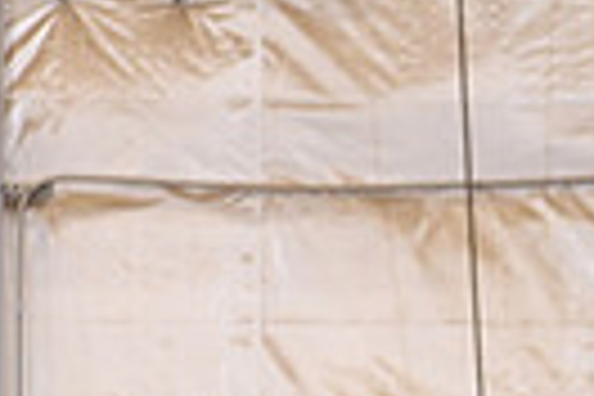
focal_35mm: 876
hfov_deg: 2.3
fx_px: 14453
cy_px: 866
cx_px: 1130
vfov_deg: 1.6
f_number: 3.5
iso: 2500
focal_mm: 200
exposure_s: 1/250
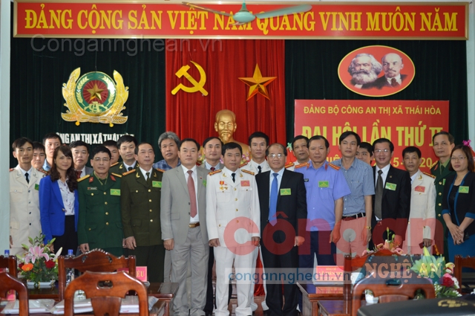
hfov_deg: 33.4
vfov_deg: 22.6
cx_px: 238
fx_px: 791
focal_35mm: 60
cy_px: 158
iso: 400
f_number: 2.8
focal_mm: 40
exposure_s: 1/100
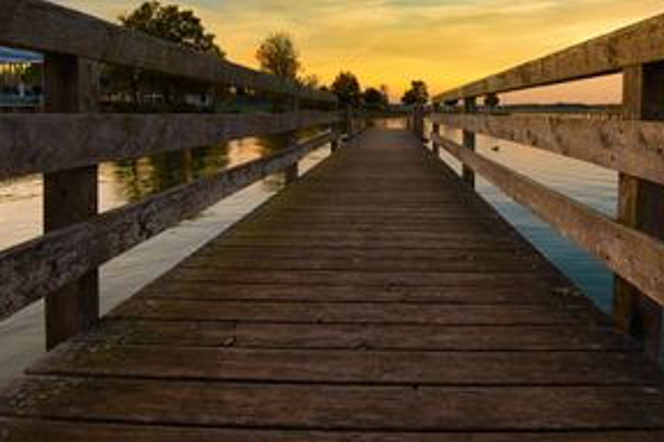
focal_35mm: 25
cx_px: 384
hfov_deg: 71.1
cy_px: 135
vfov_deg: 50.0
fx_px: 461
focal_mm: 14
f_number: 7.1
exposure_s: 1/15
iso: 100
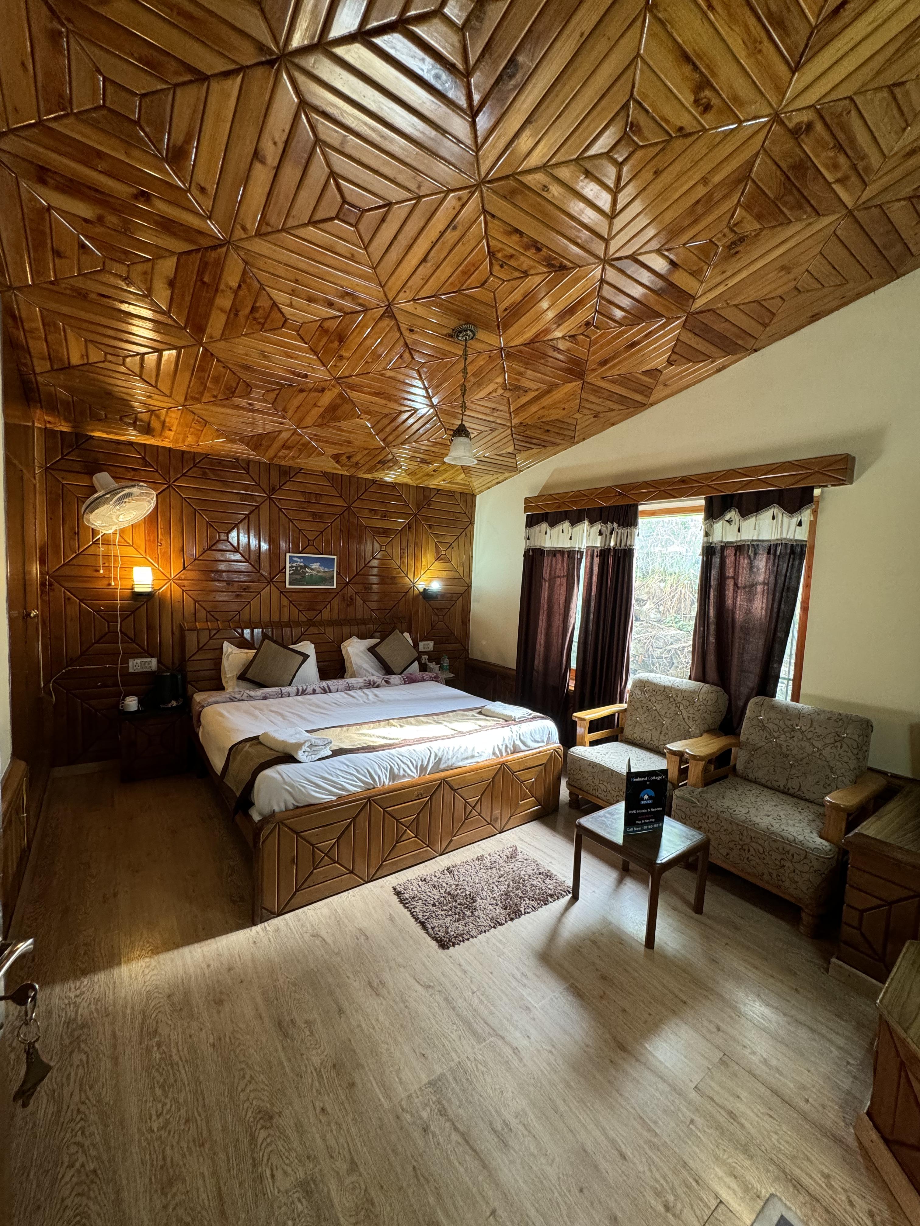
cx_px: 460
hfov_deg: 85.7
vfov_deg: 102.1
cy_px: 613
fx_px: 496
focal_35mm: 14
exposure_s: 1/50
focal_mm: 2.22
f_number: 2.2
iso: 250
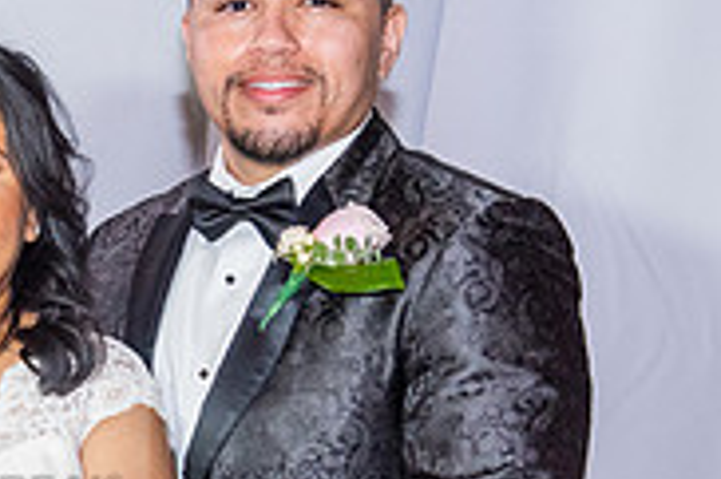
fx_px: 2681
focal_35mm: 134
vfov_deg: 10.1
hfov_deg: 14.7
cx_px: -186
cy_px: 477
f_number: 4
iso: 1600
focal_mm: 42
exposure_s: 1/160
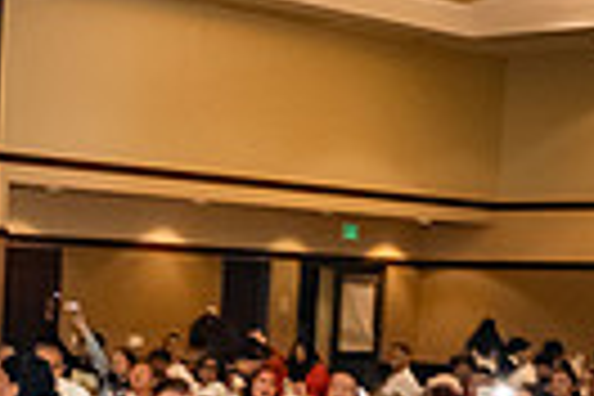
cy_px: 470
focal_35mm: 114
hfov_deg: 16.1
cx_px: -346
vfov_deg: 11.8
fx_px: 1881
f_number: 3.5
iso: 1600
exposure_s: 1/100
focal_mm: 26
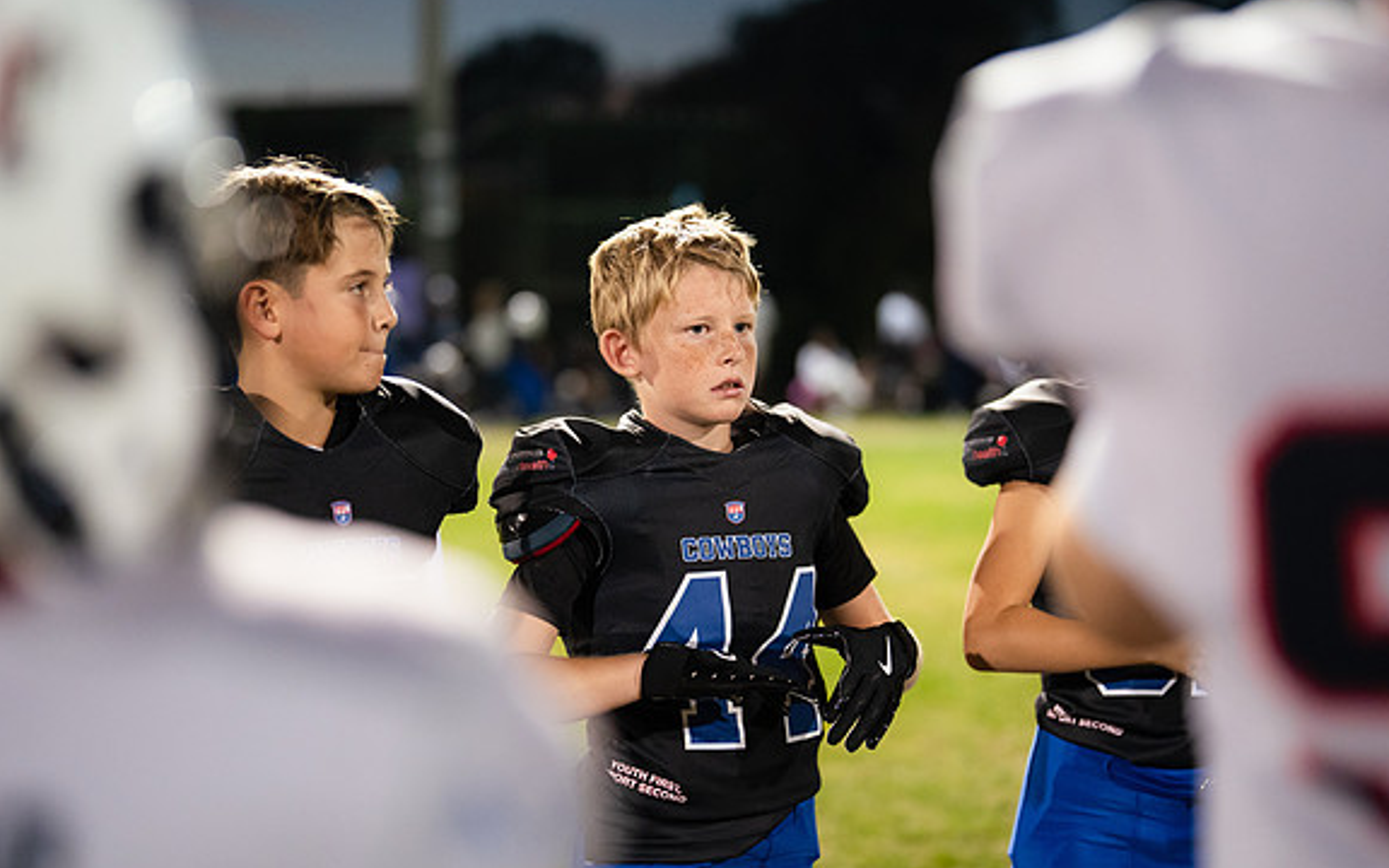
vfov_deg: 19.1
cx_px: 672
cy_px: 449
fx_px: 2574
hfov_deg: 30.2
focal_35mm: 68
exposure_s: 1/500
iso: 1600
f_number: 1.2
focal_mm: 50
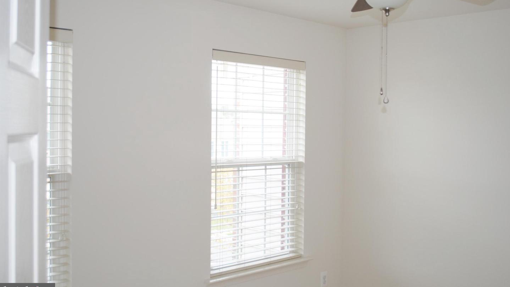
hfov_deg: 49.4
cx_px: 255
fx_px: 554
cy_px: 130
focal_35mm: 41
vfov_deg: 29.0
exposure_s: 1/100
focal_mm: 26
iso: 200
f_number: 4.2
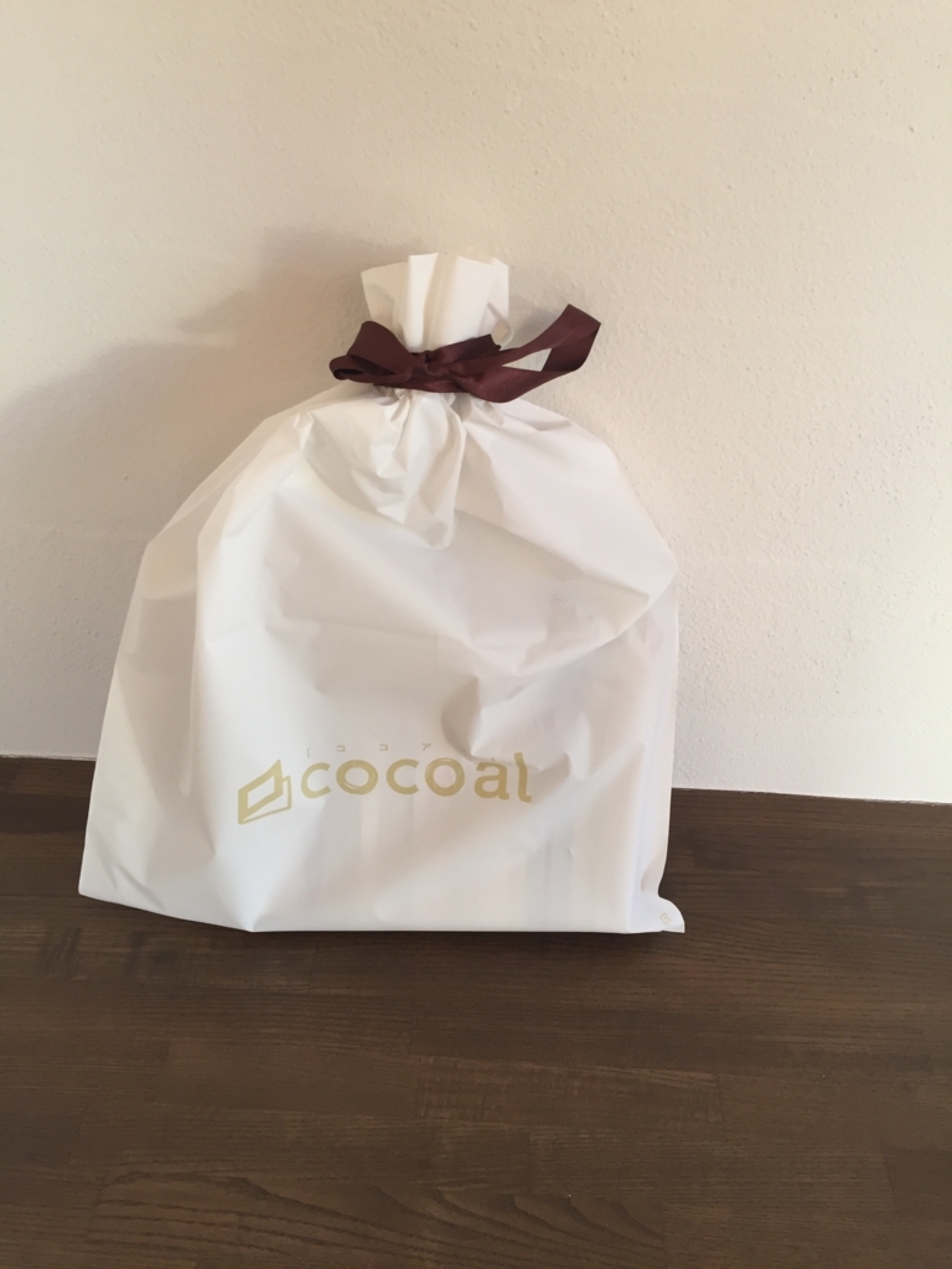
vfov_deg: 61.7
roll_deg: -0.2
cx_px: 476
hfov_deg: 48.2
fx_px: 1063
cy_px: 634
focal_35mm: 29
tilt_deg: -38.5
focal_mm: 4.15
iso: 64
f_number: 2.2
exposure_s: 1/30
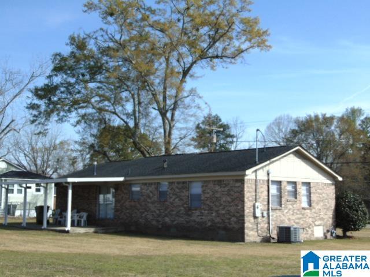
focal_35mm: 50
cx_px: 185
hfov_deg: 38.2
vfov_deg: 29.1
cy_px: 138
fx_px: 534
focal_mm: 9
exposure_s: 1/1000
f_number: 3.5
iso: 80
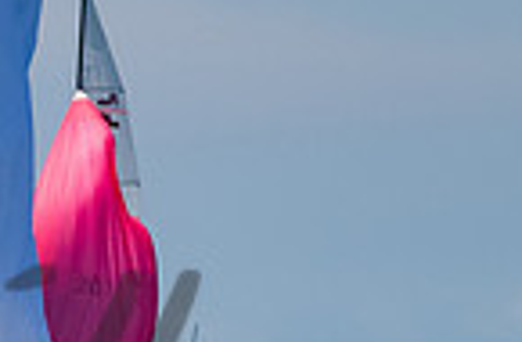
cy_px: 553
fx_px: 16543
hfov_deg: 1.8
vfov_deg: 1.2
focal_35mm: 1147
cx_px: -469
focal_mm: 165
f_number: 14
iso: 640
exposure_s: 1/1600
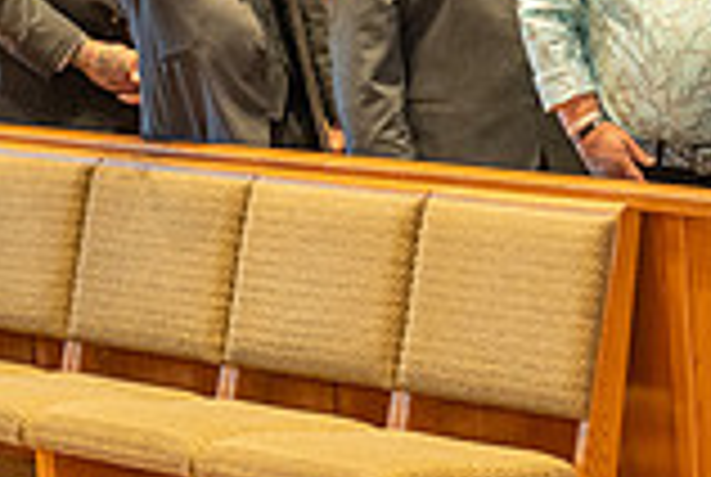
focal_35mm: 183
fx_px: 3621
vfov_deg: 7.5
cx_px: 1300
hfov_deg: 10.5
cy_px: 263
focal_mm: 50
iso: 1600
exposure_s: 1/160
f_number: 2.8
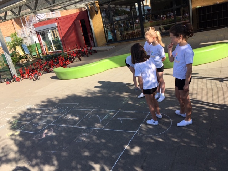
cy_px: 86
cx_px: 114
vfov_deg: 48.2
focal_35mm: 29
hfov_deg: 61.7
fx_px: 191
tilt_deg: -17.5
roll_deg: +11.6
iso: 25
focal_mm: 4.15
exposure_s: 1/916
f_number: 2.2
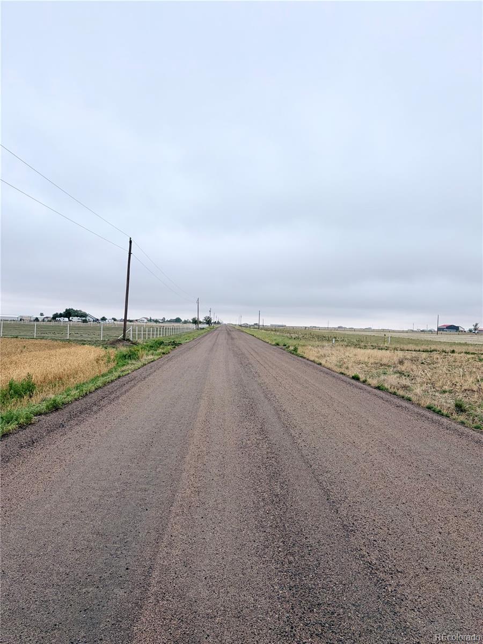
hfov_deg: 53.1
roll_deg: -2.7
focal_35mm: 26
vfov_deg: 67.3
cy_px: 322
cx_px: 242
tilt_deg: +1.1
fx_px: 484
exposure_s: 1/2639
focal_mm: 5.96
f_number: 1.6
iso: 50
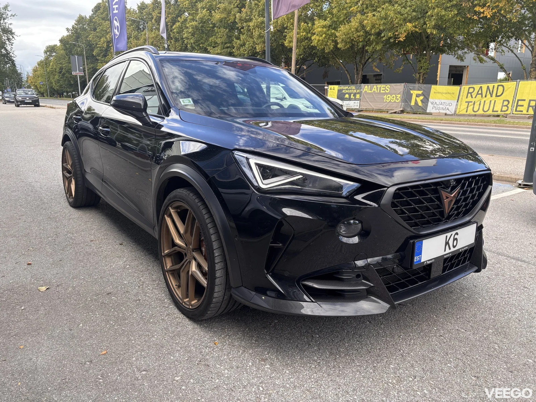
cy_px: 201
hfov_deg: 67.3
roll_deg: +0.3
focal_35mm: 26
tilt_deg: -15.6
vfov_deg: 53.1
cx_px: 268
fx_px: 403
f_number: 1.6
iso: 50
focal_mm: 5.96
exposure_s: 1/374
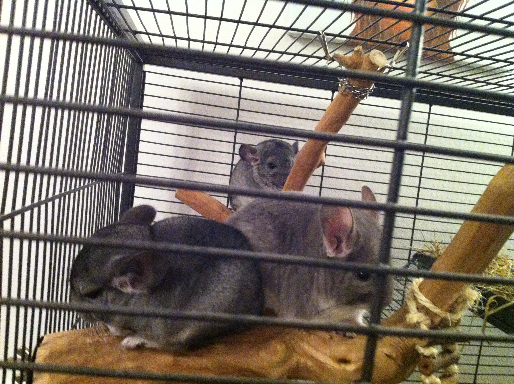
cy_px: 192
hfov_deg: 52.7
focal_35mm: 35
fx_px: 519
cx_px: 257
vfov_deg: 40.6
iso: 1000
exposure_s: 1/15
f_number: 2.8
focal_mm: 3.85
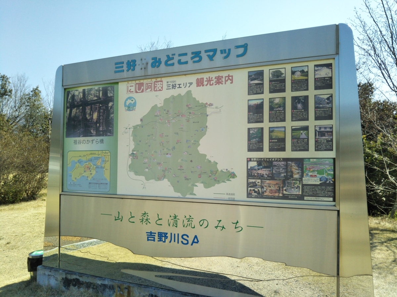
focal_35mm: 30
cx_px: 198
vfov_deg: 46.8
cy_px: 148
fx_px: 344
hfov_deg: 60.0
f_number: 2.2
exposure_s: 1/605
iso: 27
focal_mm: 4
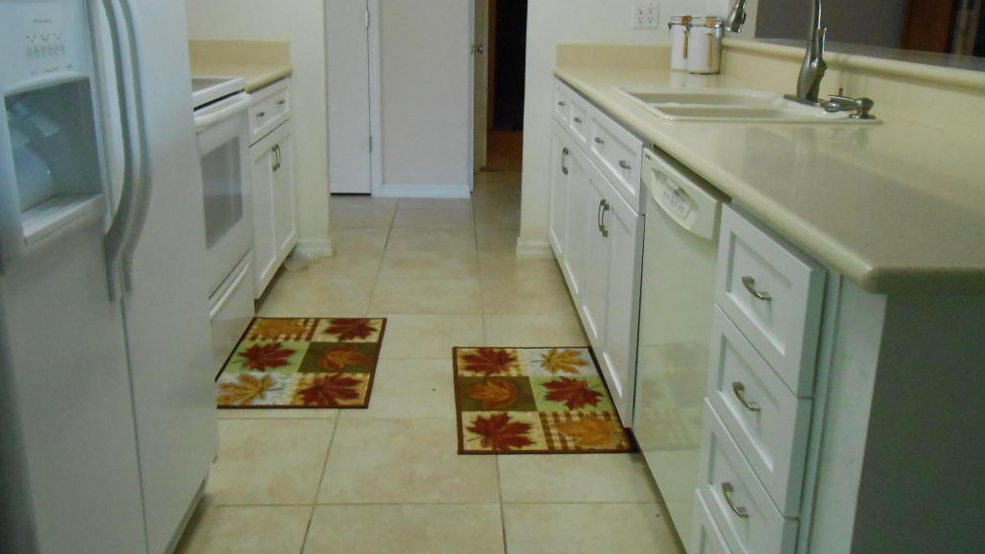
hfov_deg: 59.5
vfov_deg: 35.6
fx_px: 862
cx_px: 493
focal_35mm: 33
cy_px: 243
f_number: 3.8
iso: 800
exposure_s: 1/25
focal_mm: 5.3
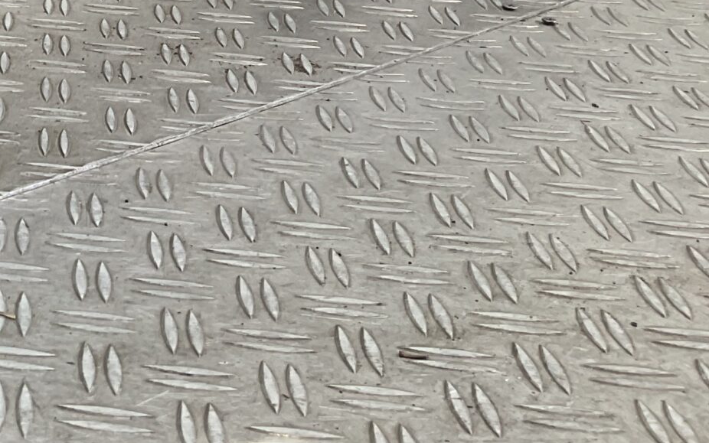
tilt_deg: -10.4
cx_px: -245
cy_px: -265
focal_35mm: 85
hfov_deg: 21.7
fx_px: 1643
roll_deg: -1.9
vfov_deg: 14.2
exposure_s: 1/114
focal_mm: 3
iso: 16
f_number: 1.8
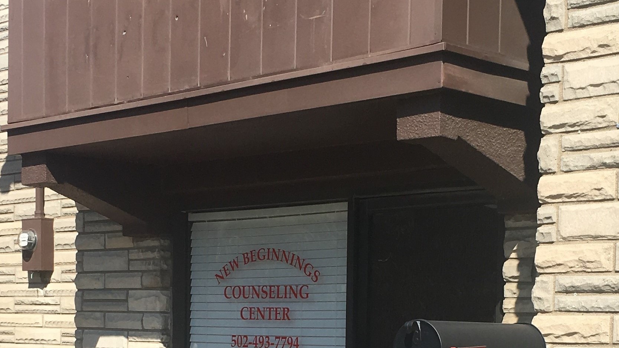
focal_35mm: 57
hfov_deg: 36.6
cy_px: 243
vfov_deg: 21.0
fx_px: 936
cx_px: 333
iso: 25
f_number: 2.2
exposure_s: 1/1748
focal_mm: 4.15
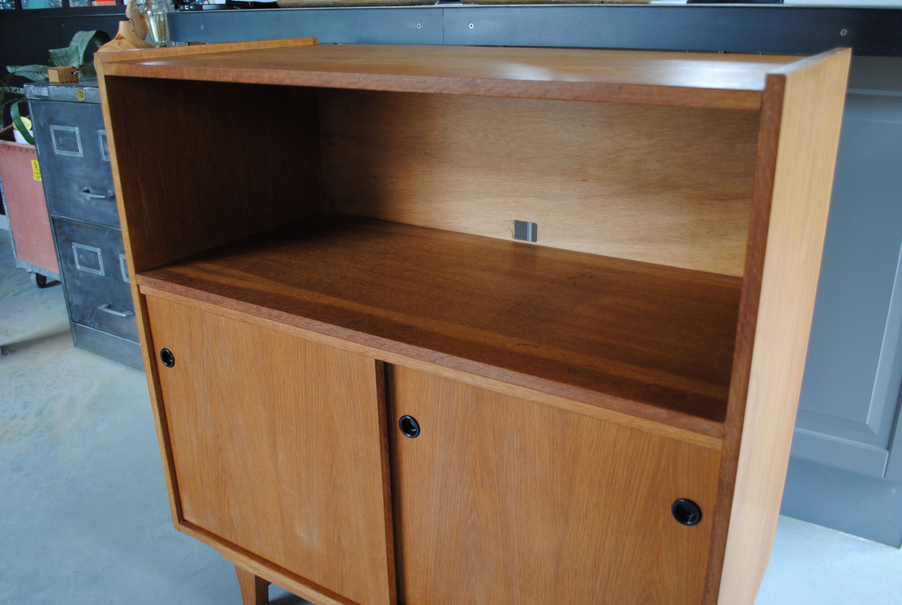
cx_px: 451
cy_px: 302
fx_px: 753
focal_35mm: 30
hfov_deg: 61.8
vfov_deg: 43.8
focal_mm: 20
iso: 500
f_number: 3.8
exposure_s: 1/30
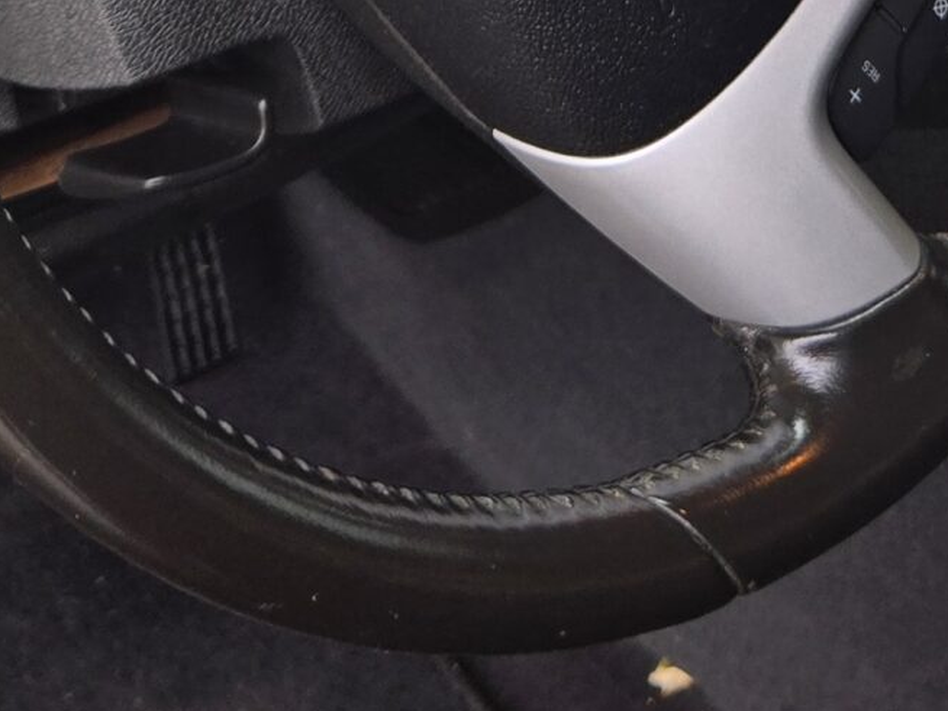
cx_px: 528
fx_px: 2466
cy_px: -627
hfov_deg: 21.8
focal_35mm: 90
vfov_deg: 14.2
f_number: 1.8
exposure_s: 1/180
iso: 50
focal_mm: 5.4
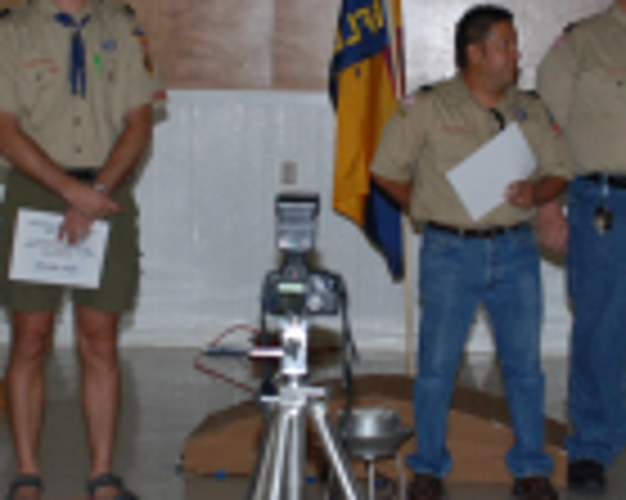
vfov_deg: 12.0
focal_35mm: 128
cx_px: 338
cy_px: 158
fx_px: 2370
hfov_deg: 15.0
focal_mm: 26
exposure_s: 1/125
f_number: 4
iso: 400
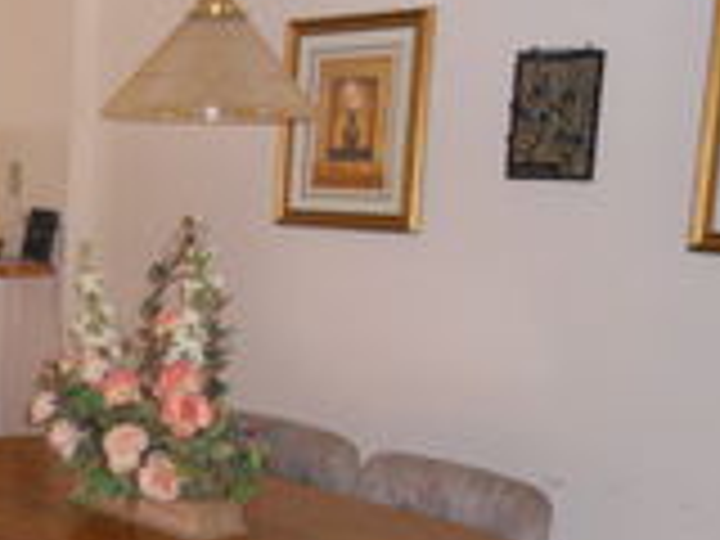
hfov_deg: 28.3
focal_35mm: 62
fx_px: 1290
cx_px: -76
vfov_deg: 23.6
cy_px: 333
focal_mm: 4.9
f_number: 3.2
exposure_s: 1/25
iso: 320
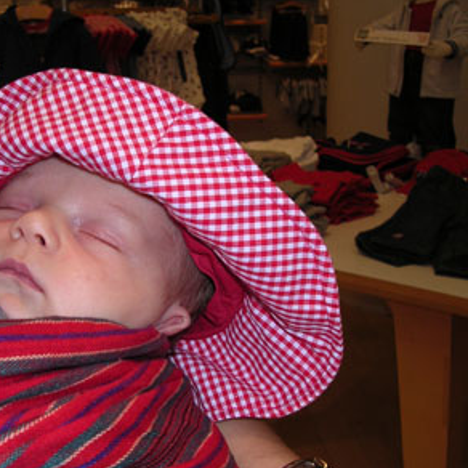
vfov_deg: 36.8
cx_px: 160
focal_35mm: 46
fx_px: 704
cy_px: 239
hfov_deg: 36.5
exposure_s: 1/60.1
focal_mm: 5.8
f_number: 2.8
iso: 100
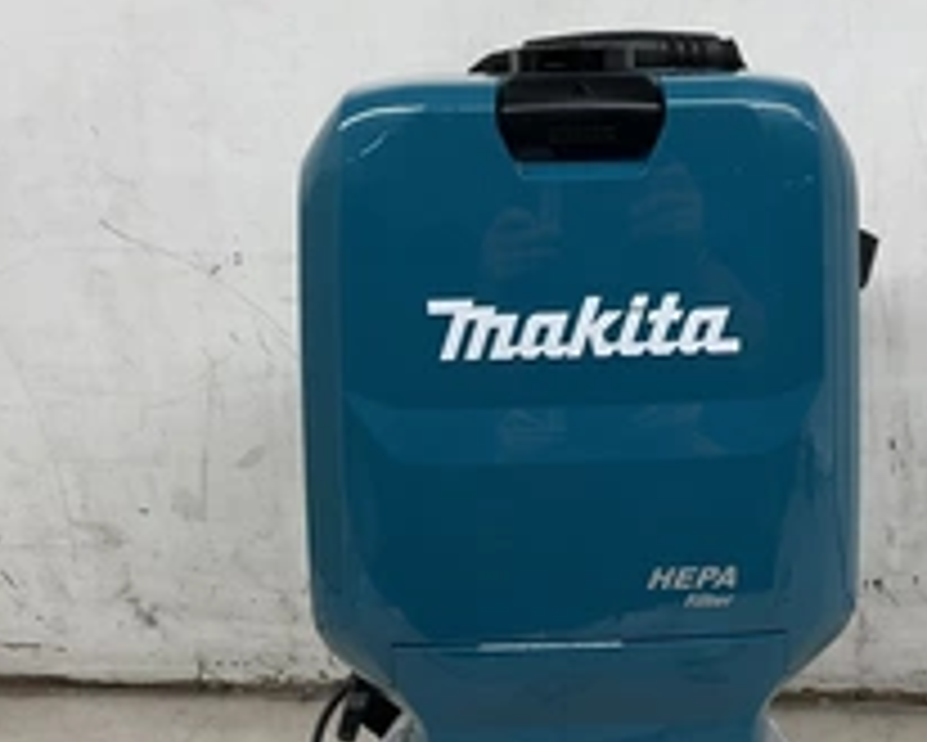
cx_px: 585
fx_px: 1510
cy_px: 490
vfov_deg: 27.5
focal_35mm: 55
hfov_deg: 33.9
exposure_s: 1/120
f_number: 1.8
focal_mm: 3
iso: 40
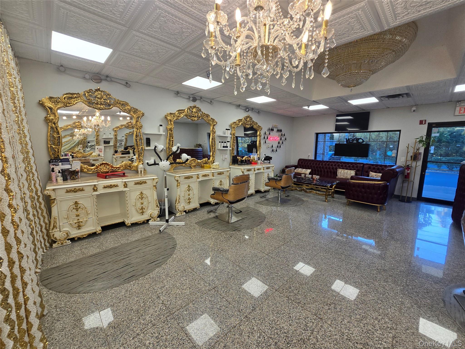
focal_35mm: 13
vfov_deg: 89.9
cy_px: 174
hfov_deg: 106.2
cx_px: 232
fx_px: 175
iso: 80
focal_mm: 2.2
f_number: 2.2
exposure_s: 1/120
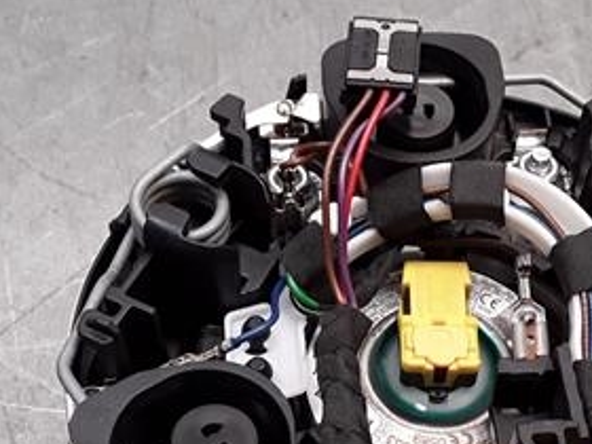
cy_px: 406
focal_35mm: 64
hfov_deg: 30.2
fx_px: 1095
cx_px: 353
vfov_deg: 22.3
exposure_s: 1/100
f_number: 1.9
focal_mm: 2.91
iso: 80
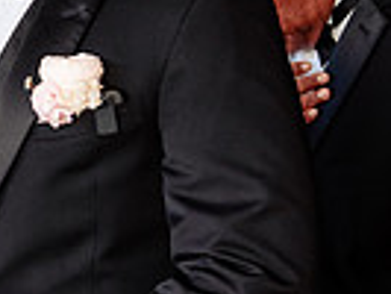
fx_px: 2171
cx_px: -197
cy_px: 134
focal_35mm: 192
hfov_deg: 10.0
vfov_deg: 7.7
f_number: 3.5
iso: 640
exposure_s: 1/250
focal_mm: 45
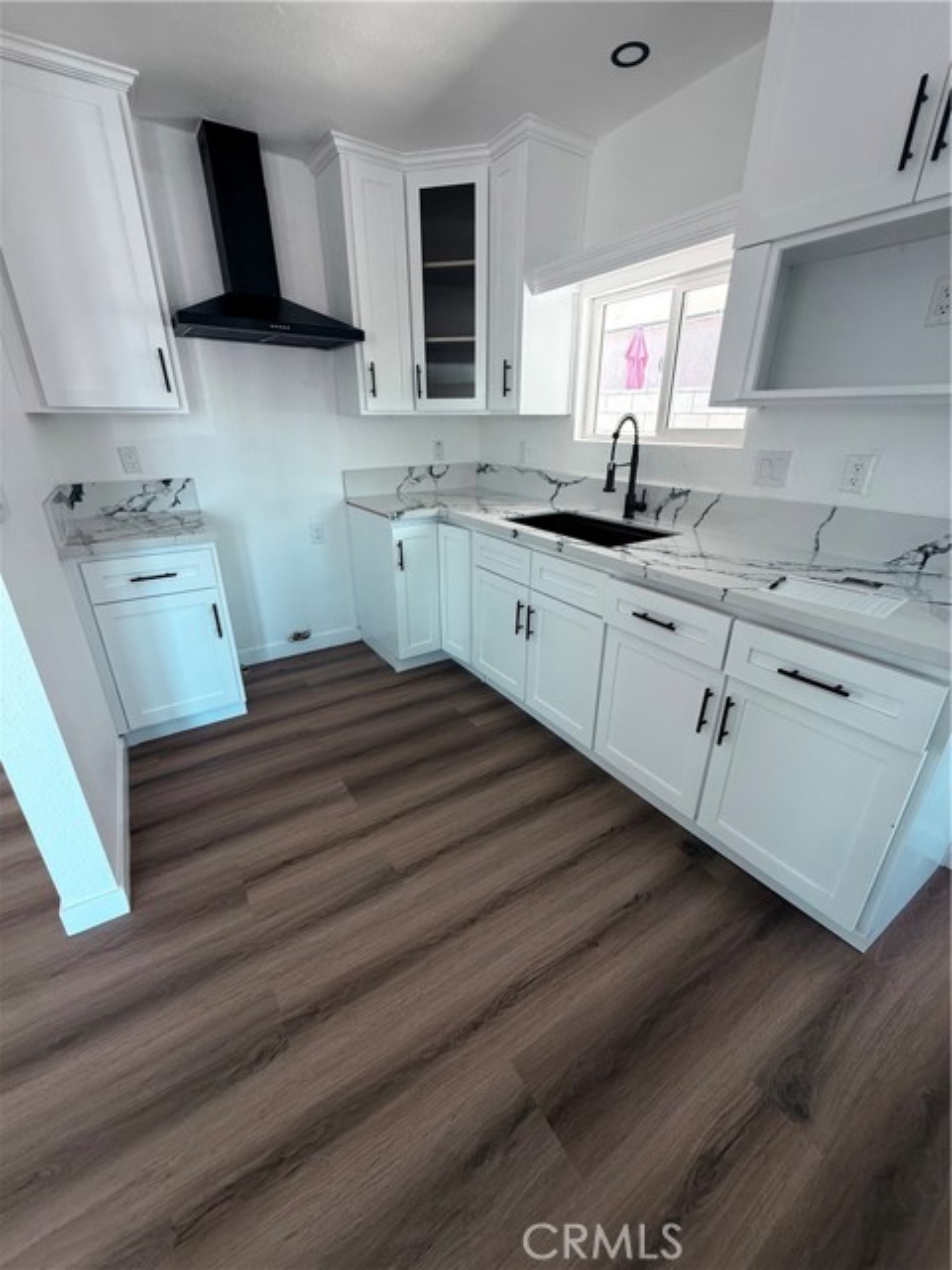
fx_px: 513
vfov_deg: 102.1
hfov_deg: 85.7
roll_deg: -0.4
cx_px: 476
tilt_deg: -21.8
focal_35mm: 14
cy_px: 635
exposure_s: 1/99
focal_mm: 2.22
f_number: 2.2
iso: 125
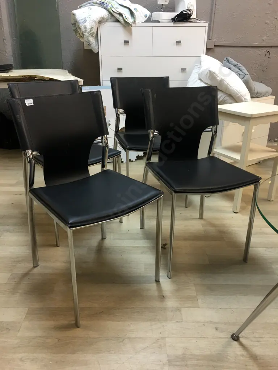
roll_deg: -0.6
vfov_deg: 61.7
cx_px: 139
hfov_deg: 48.2
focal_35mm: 29
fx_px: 311
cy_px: 185
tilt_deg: -22.0
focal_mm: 4.15
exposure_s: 1/17
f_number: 2.2
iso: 40
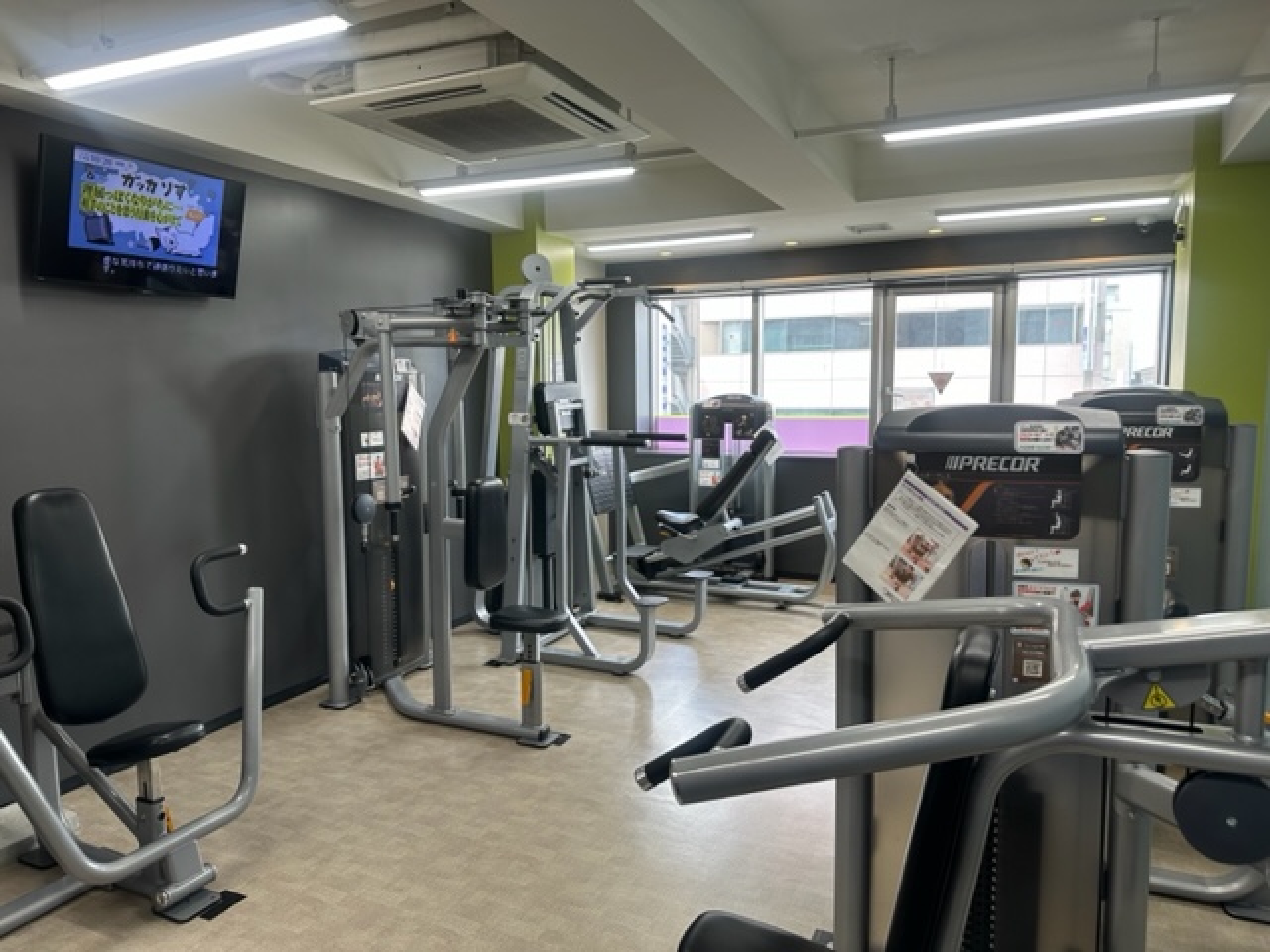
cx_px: 635
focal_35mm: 24
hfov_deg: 71.6
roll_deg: +0.4
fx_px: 881
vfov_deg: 56.8
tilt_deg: -7.9
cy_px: 476
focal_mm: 6.86
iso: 64
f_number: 1.78
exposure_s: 1/100
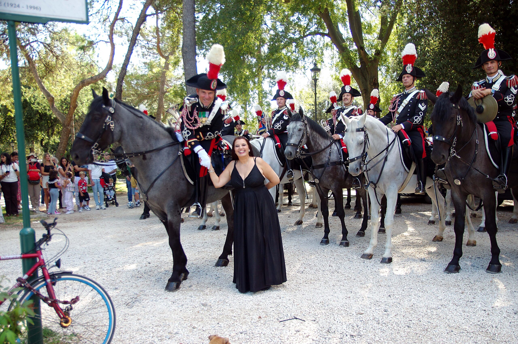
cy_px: 172
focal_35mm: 33
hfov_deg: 57.3
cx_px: 259
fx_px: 474
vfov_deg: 39.9
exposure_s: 1/250
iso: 200
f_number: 5.6
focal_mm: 22
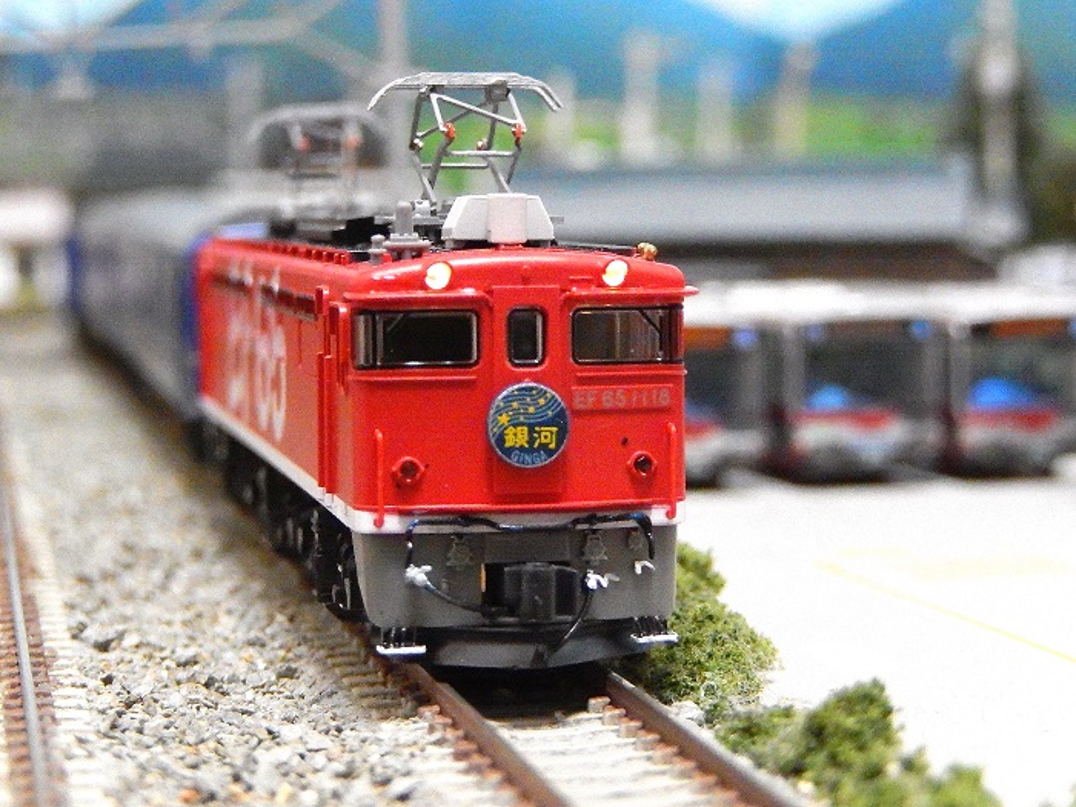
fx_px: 2953
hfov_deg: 20.7
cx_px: 538
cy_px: 404
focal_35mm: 95
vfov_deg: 15.6
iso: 3200
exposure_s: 1/30
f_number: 5.2
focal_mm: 17
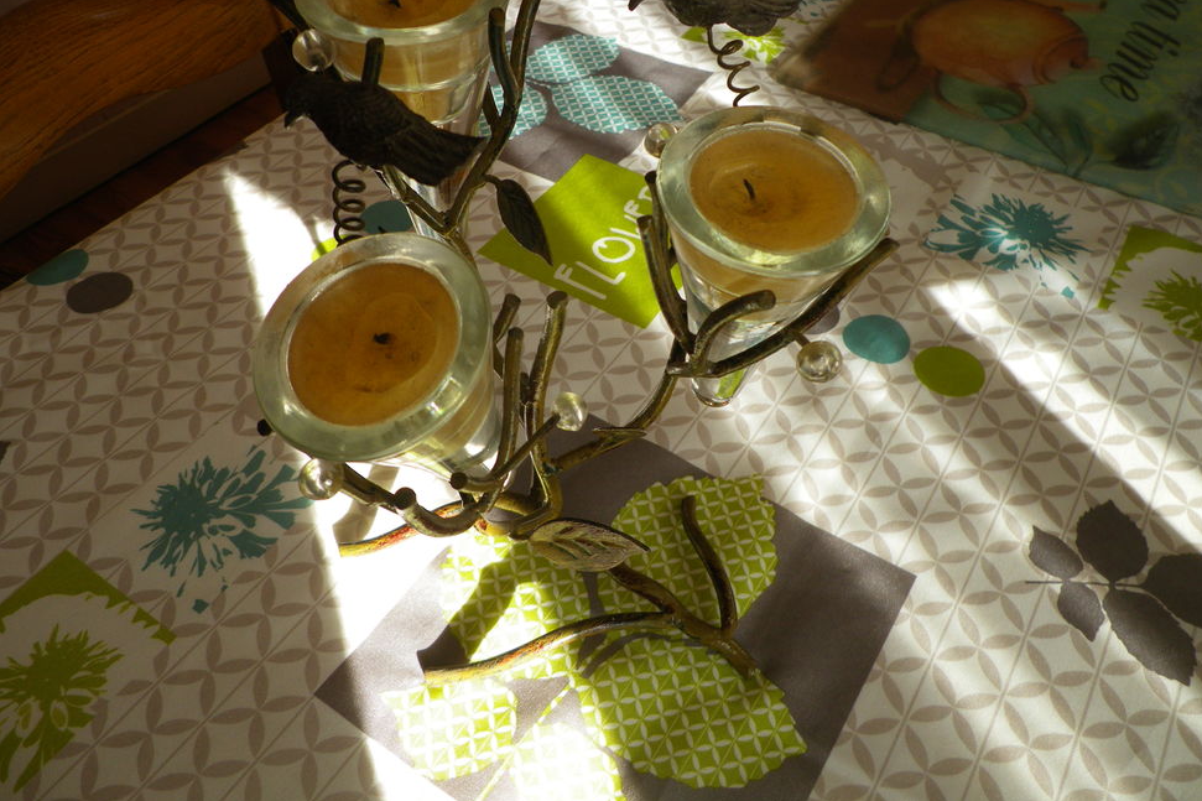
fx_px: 1001
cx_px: 598
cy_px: 340
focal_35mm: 30
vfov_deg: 43.5
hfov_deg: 61.9
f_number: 2.6
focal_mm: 4.9
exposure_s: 1/160
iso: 64
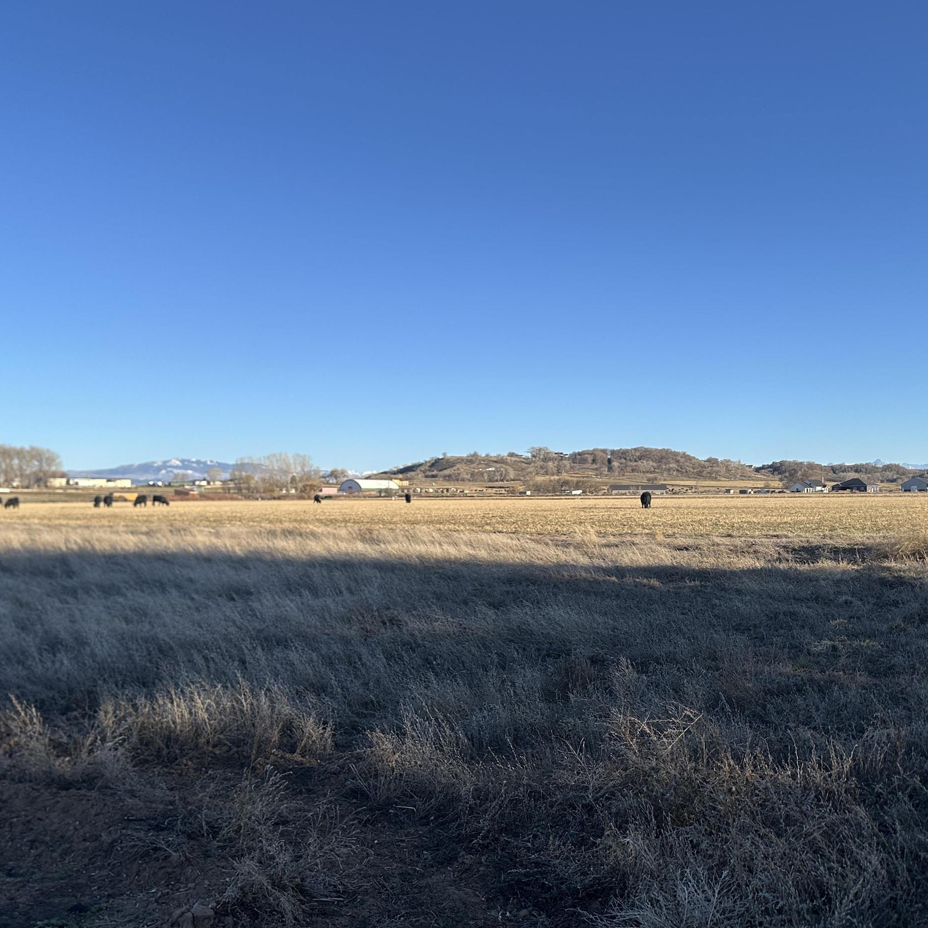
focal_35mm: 35
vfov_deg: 47.1
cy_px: 514
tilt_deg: -0.9
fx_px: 1062
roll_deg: -0.7
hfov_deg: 47.0
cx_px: 545
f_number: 1.78
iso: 80
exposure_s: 1/3058
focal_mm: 6.86
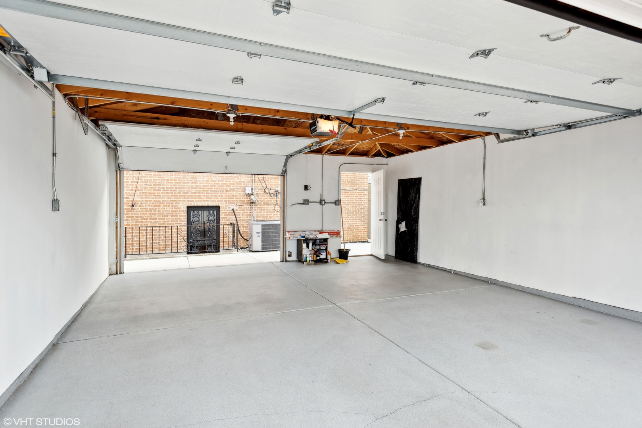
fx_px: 339
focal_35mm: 19
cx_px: 321
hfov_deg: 86.9
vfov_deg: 64.6
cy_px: 214
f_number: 8
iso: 400
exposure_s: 1/125
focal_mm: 19
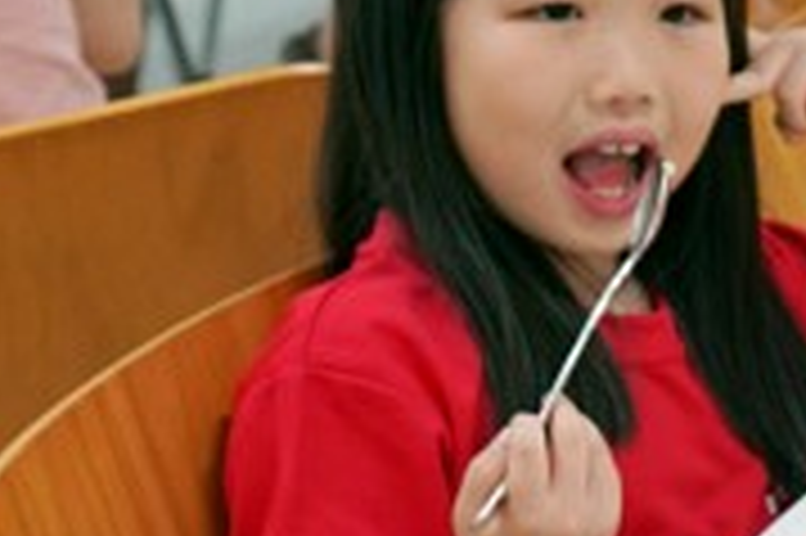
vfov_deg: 8.0
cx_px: 1558
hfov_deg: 11.0
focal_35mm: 171
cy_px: 324
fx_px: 3825
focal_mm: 34
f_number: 4
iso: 1250
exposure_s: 1/160
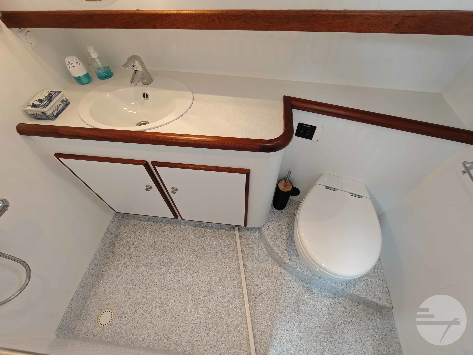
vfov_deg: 81.7
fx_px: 205
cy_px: 178
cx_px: 236
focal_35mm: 15
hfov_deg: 98.2
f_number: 2
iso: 1250
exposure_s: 1/63
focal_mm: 2.3
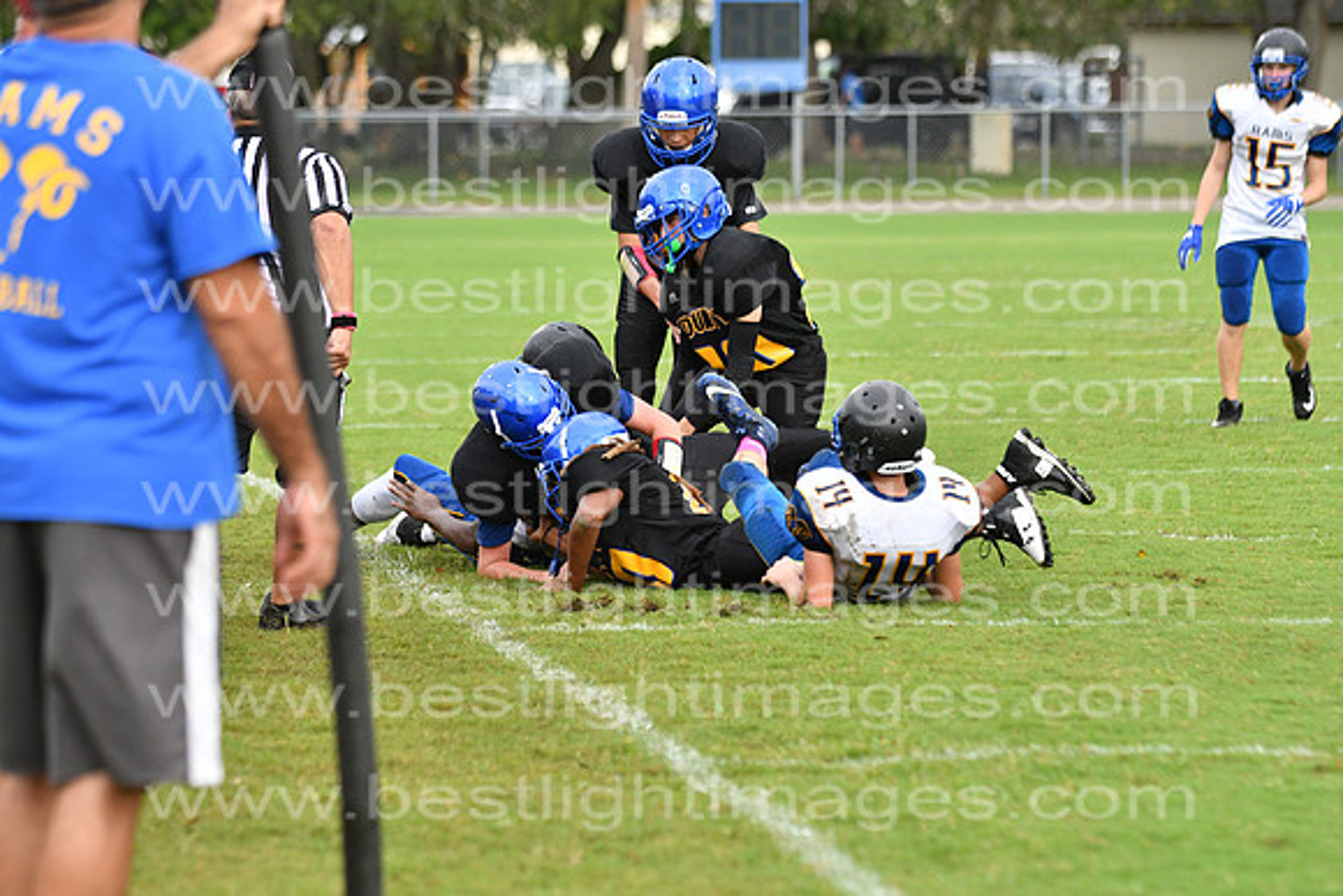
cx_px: 672
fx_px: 7836
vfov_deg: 6.5
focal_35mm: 210
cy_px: 448
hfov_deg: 9.8
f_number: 3.5
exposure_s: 1/2500
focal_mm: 140
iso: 800
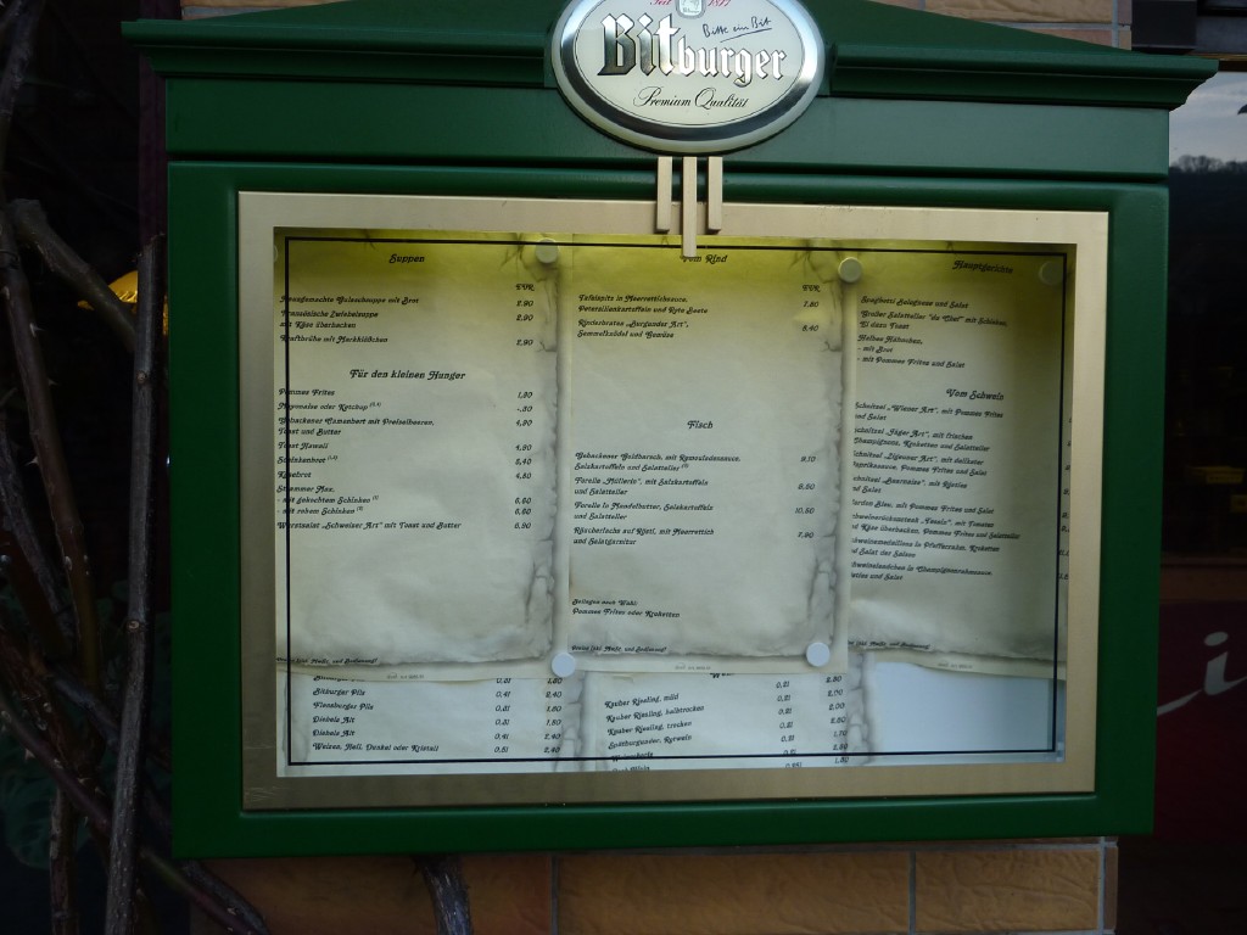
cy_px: 468
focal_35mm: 32
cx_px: 624
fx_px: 1153
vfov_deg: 44.2
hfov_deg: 56.8
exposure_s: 1/80
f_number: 3.5
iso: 80
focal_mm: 5.3
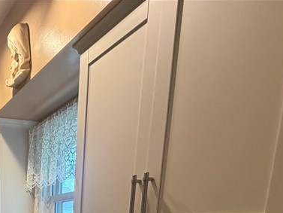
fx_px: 311
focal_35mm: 38
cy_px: 288
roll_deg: +0.9
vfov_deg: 29.2
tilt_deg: -10.0
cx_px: -19
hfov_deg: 40.7
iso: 250
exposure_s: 1/60
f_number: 2.2
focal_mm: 2.22
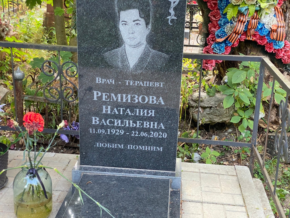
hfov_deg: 36.8
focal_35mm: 52
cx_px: 145
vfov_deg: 28.0
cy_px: 109
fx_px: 436
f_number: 2
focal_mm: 6
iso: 160
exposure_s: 1/94
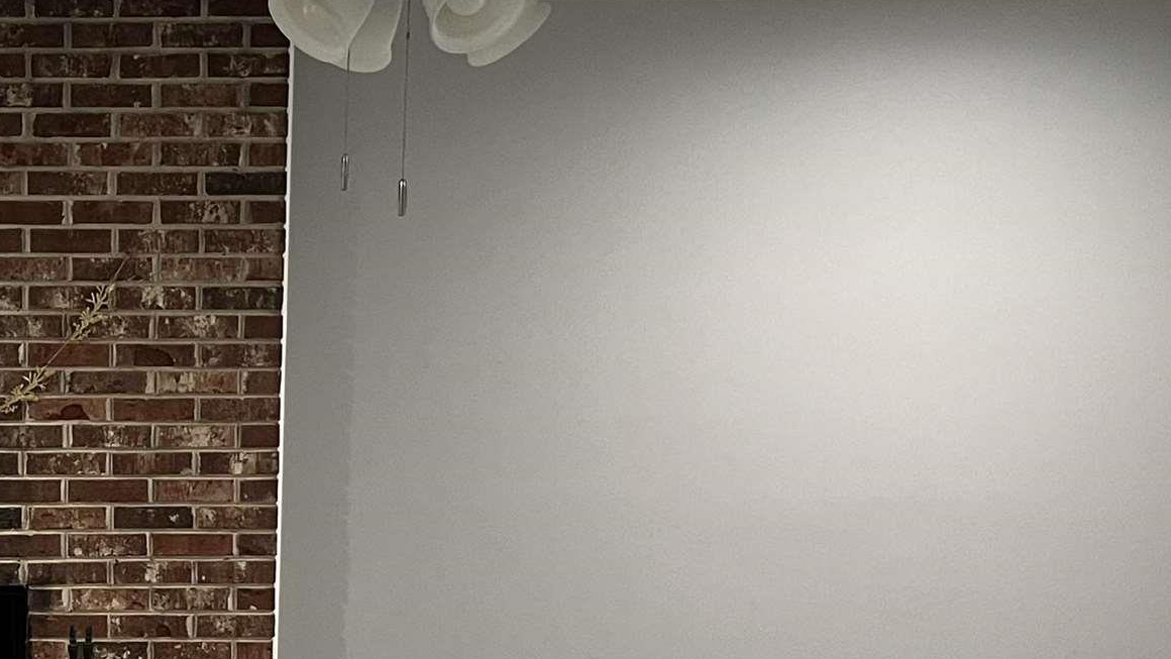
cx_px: -7
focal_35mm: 75
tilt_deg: -8.2
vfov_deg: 15.9
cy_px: 624
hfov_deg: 26.7
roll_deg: +0.4
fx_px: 2329
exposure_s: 1/41
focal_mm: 5.1
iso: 250
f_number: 1.6
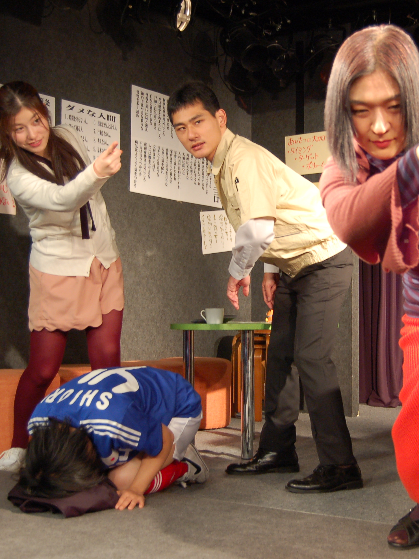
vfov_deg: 33.8
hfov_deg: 25.5
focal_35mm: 57
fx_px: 920
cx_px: 274
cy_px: 279
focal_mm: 26
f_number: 4
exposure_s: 1/15
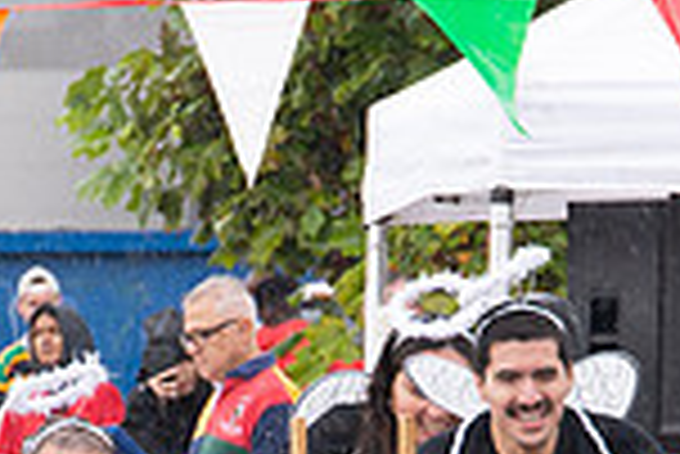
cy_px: 896
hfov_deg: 1.9
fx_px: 20930
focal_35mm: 1107
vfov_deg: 1.2
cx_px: 408
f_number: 7.1
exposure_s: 1/400
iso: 800
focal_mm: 200
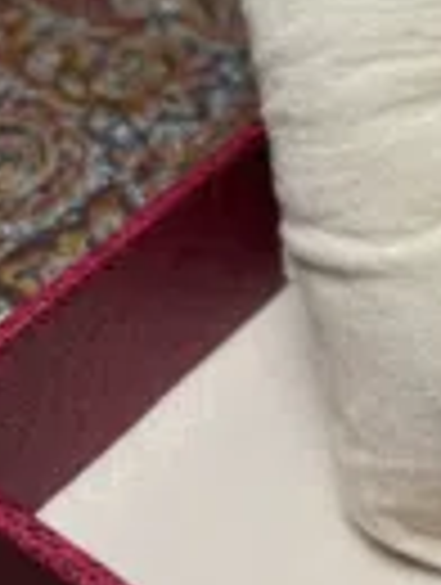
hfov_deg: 17.2
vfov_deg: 23.2
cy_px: -18
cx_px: 603
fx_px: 1354
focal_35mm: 80
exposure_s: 1/121
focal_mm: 5.1
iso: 64
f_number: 1.6
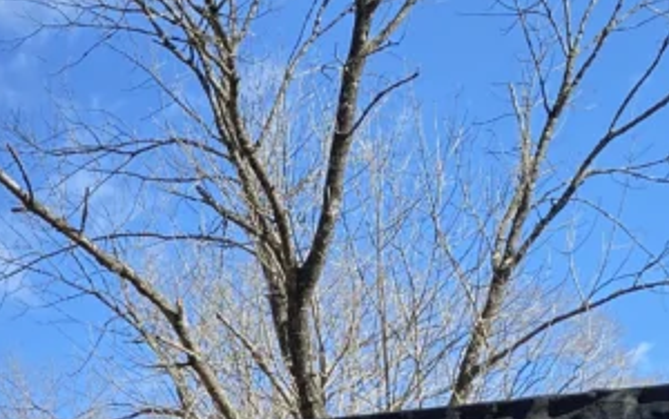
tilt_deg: +3.5
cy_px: 802
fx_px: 1715
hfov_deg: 20.8
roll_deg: +1.5
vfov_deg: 12.5
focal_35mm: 94
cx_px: -103
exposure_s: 1/1330
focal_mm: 4.25
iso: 32
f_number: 1.8
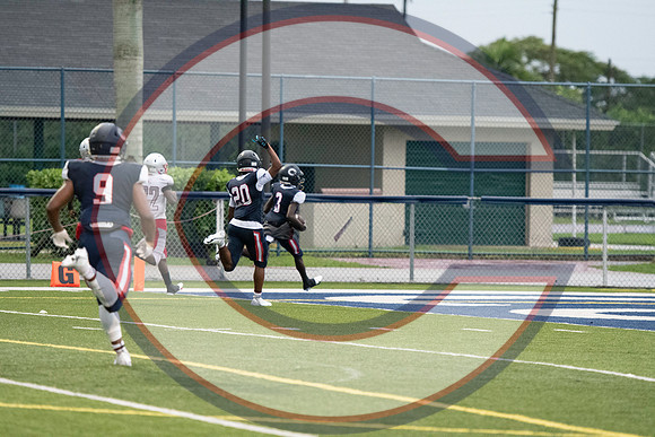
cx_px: 328
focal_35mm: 240
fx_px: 4367
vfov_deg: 5.7
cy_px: 218
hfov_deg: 8.6
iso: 7200
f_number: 3.2
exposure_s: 1/2000
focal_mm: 160
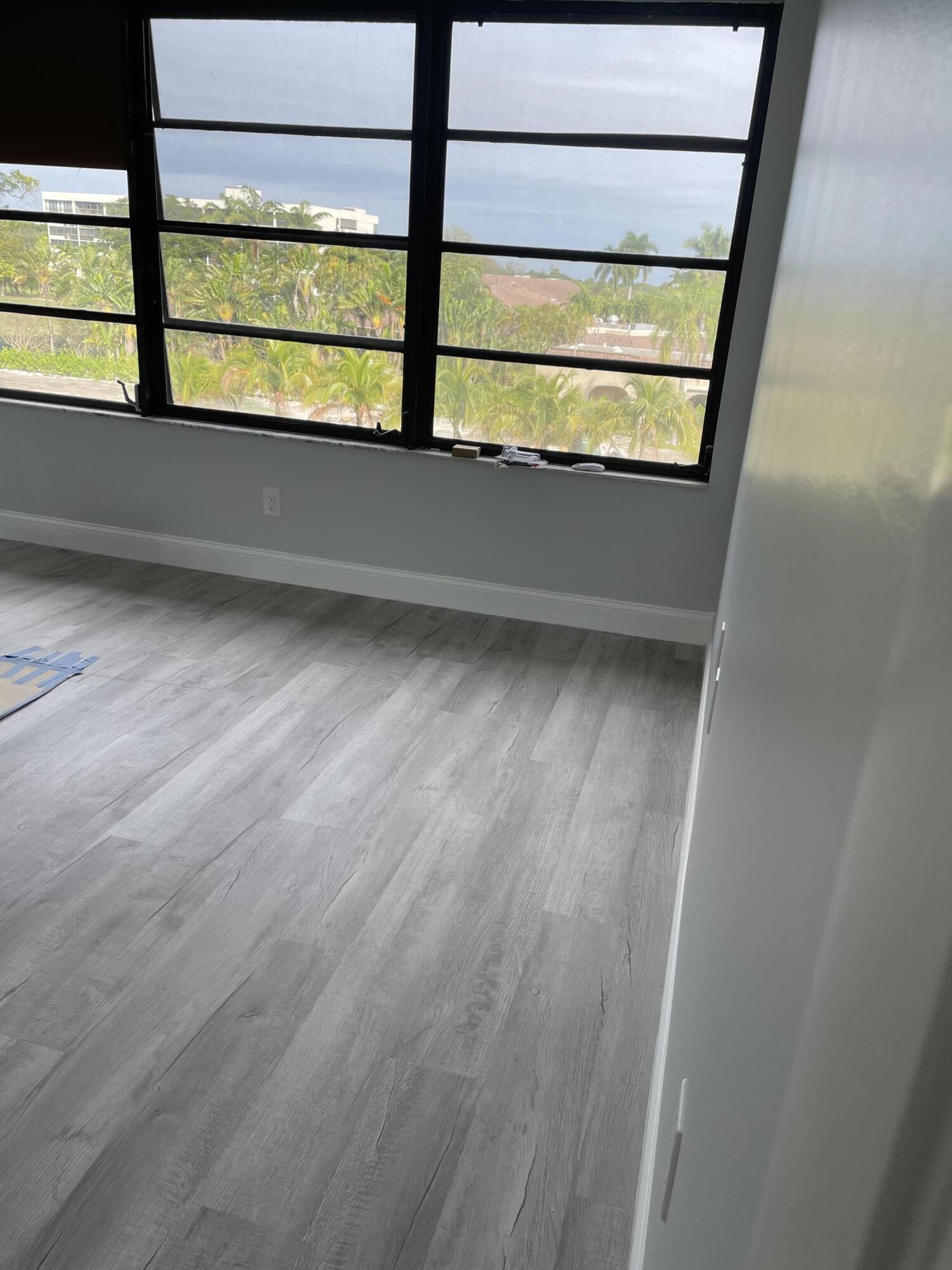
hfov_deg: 53.1
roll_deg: -4.4
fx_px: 953
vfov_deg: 67.3
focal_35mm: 26
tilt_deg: -21.2
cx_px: 476
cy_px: 635
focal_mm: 4.2
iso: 32
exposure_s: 1/367
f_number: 1.6
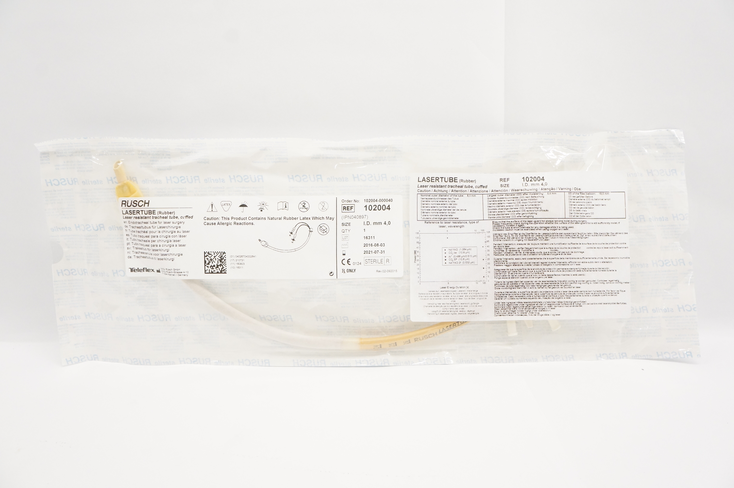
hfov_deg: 67.4
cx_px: 367
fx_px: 550
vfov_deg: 47.8
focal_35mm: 27
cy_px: 244
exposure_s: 1/250
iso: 3200
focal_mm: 18
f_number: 8
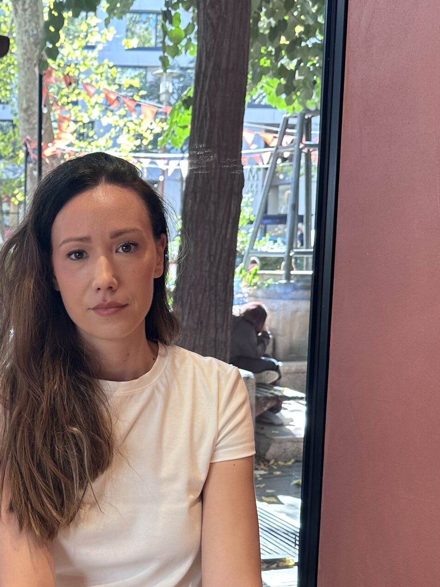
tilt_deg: -5.4
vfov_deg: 39.5
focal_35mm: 48
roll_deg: -0.6
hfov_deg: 27.9
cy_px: 343
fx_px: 813
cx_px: -28
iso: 80
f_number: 1.78
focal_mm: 6.86
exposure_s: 1/100
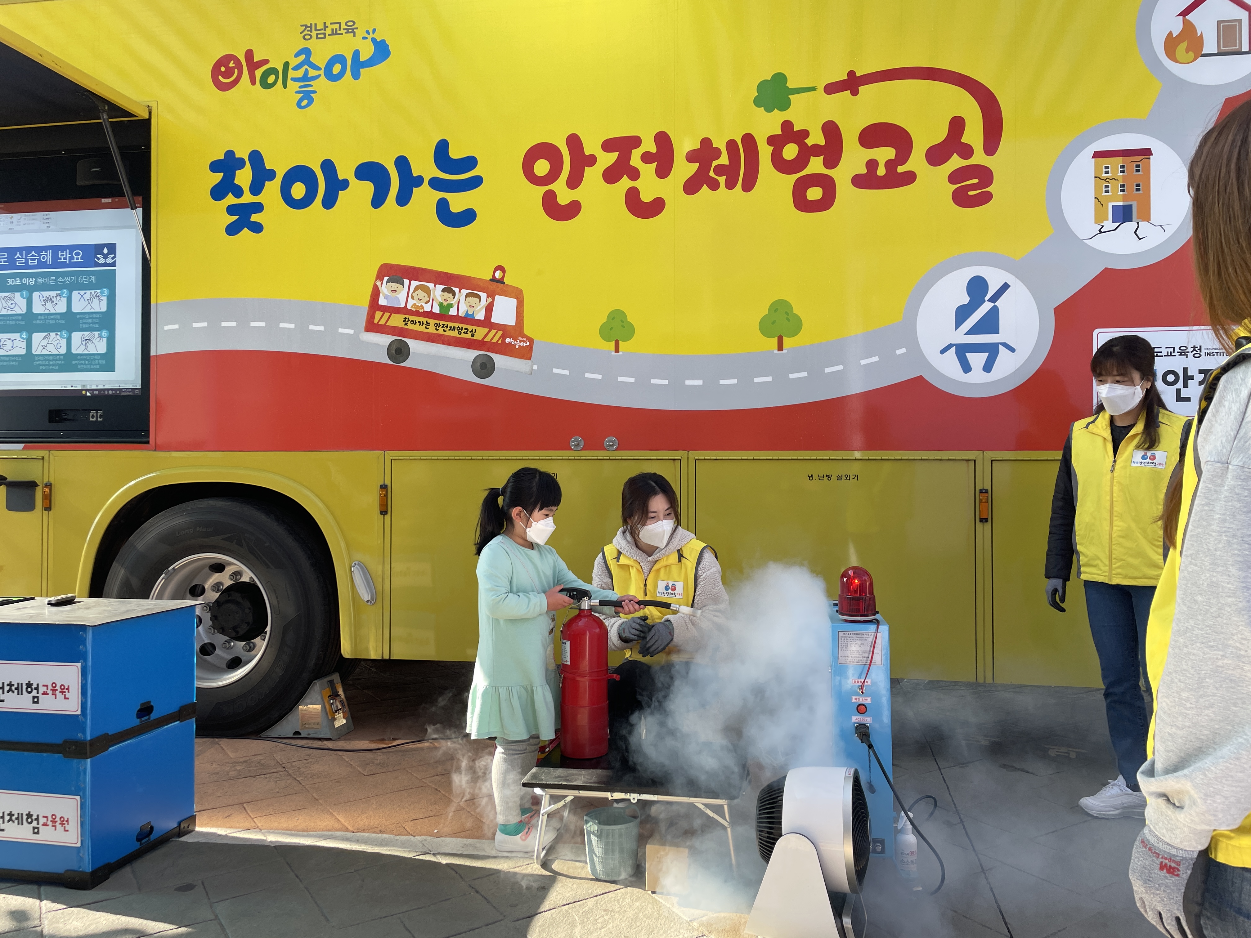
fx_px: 940
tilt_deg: +0.7
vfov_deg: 53.1
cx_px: 626
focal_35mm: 26
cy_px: 469
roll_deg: +1.1
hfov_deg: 67.3
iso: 32
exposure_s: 1/363
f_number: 1.6
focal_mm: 4.2
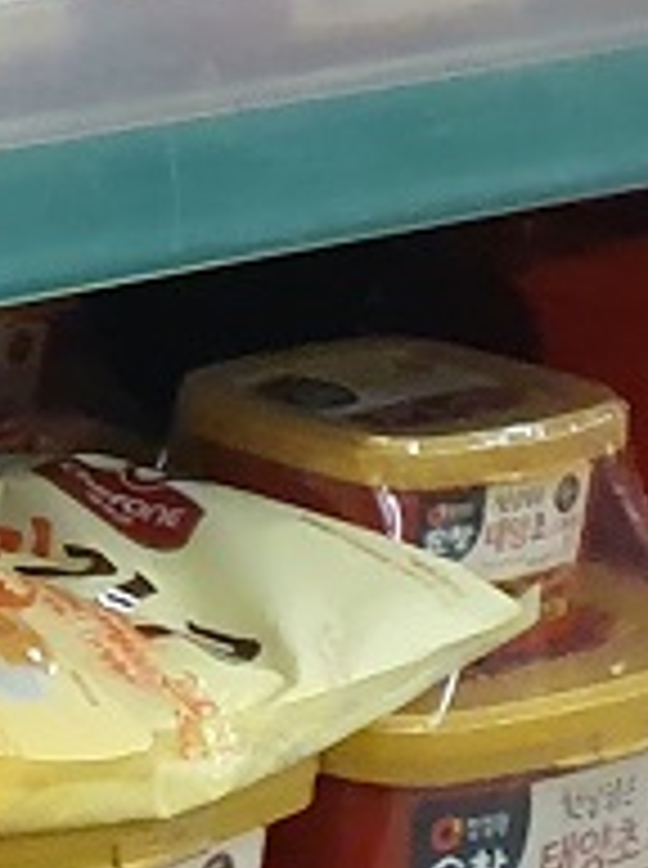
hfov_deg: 7.0
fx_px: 4057
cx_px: -1899
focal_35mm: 162
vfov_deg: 11.5
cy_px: -558
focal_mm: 4.3
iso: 200
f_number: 2.4
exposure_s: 1/60
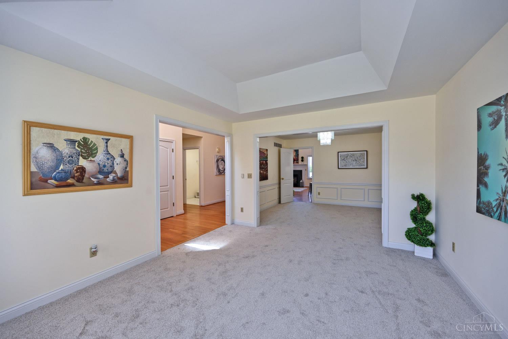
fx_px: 198
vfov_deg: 81.2
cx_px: 254
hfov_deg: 104.3
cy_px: 170
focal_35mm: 14
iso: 200
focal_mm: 14
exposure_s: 1/80
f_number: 4.5
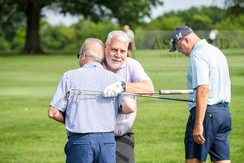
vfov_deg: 13.3
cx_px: 122
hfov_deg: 19.8
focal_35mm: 103
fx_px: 698
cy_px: 82
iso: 80
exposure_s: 1/500
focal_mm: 102
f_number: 3.2
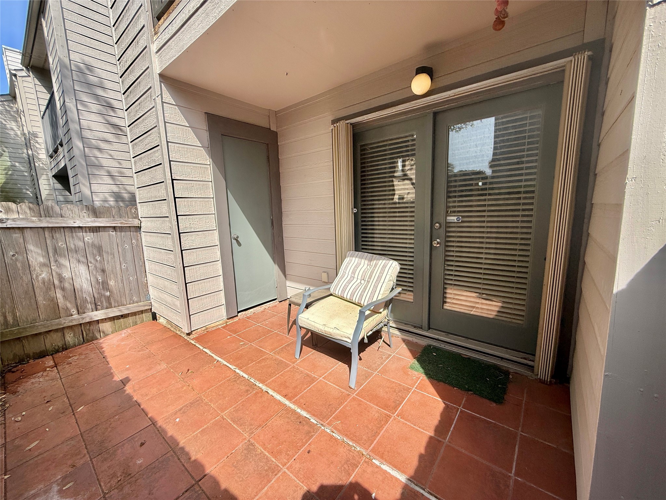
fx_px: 269
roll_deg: +1.1
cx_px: 333
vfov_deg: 85.7
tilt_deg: -8.1
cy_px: 250
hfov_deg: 102.1
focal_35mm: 14
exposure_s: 1/1368
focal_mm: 2.22
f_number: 2.2
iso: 50
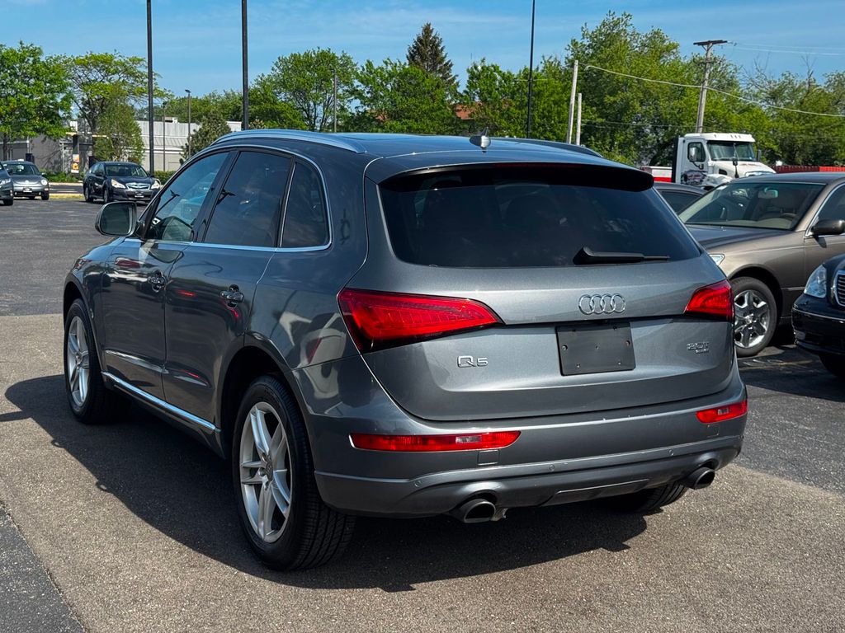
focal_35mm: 48
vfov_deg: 30.3
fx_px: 1172
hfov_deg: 39.7
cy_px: 316
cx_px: 422
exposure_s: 1/2717
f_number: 1.78
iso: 64
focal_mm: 6.76
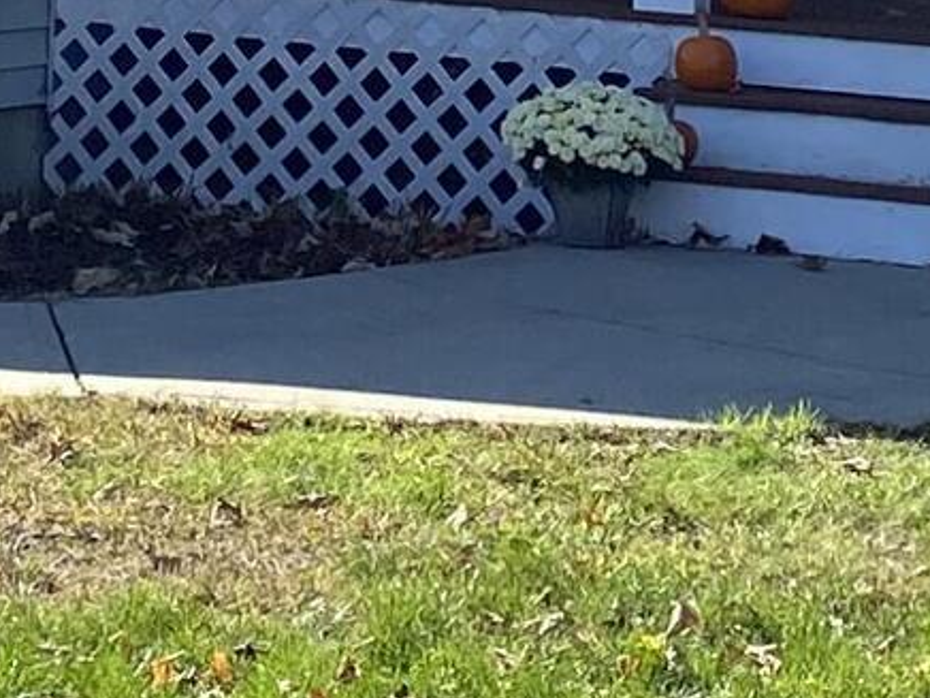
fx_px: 4917
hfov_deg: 10.8
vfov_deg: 7.6
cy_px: -961
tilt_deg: +8.9
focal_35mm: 183
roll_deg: -3.9
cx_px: 403
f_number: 1.8
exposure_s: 1/2410
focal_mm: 4.25
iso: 32
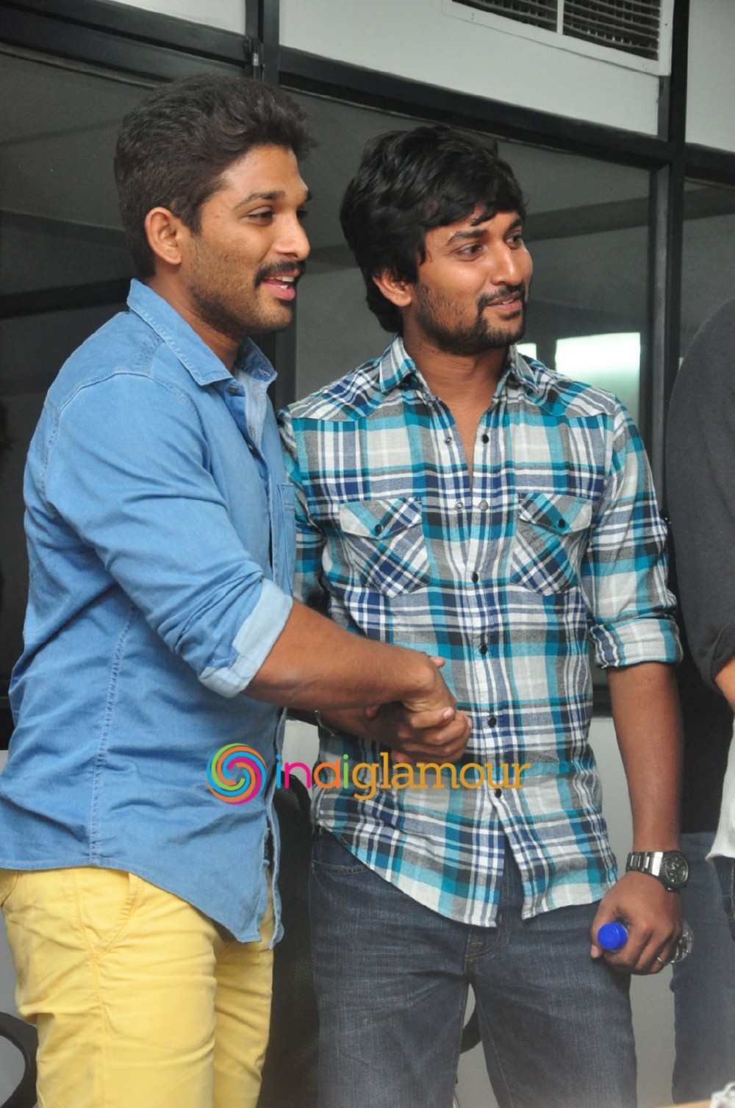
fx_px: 2673
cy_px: 554
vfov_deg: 23.4
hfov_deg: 15.7
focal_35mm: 87
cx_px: 368
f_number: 6.3
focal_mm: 58
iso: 1600
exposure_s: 1/125
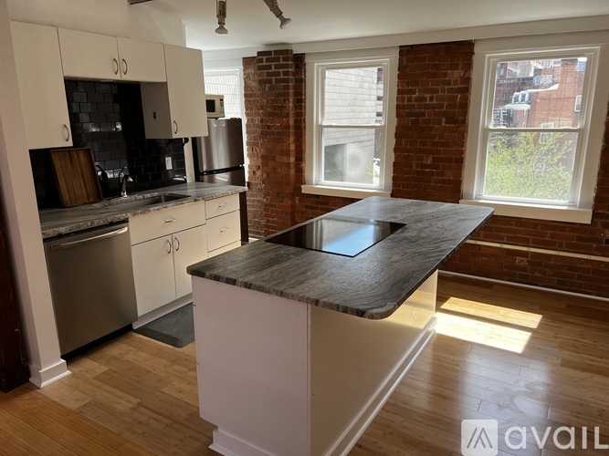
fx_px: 457
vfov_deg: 53.0
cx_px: 304
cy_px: 228
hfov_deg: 67.3
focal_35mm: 26
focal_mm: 5.7
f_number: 1.5
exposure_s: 1/302
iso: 50
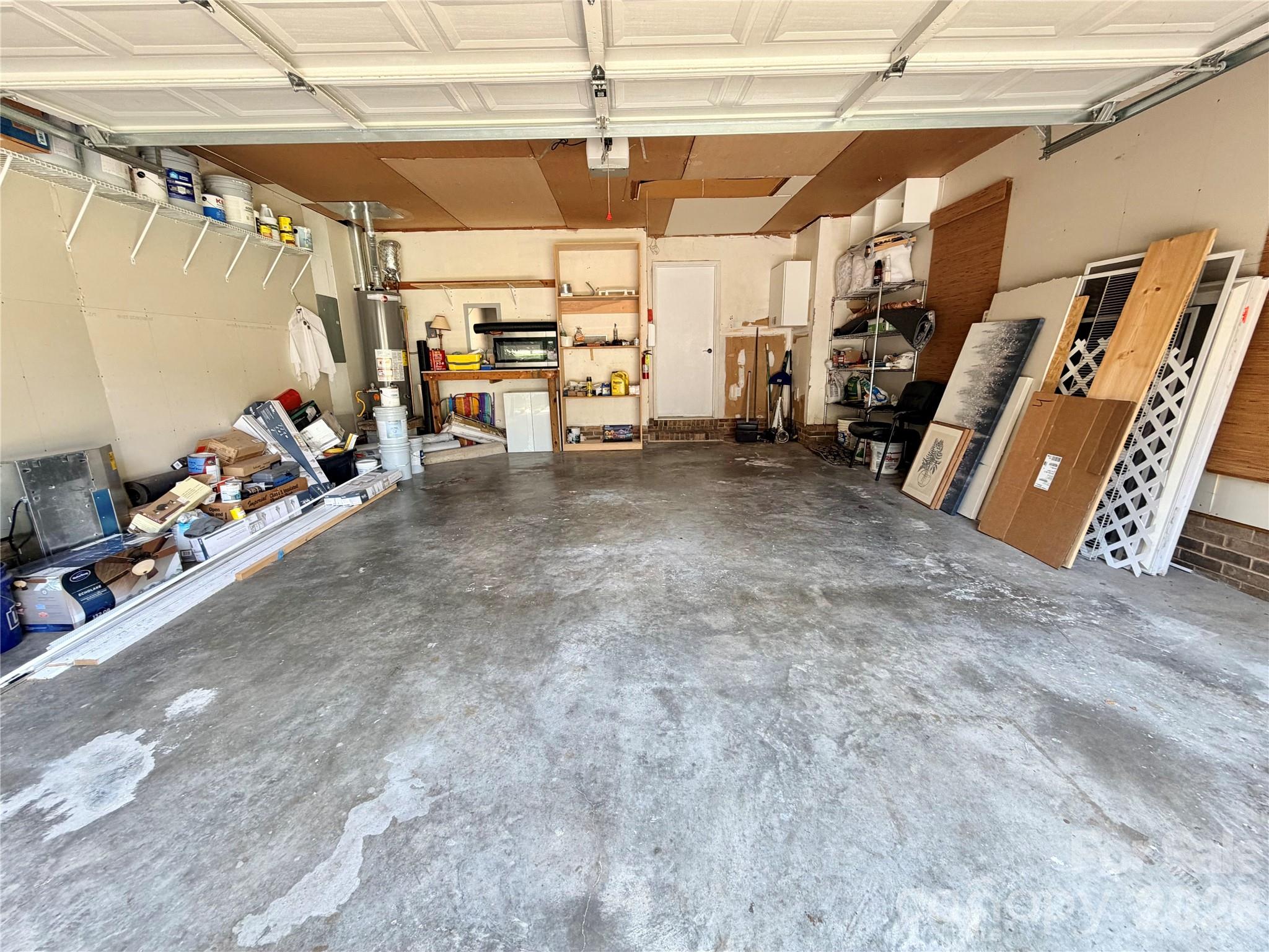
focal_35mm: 14
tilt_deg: -13.8
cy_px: 476
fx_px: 513
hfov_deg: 102.1
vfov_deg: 85.7
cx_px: 634
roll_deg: +1.7
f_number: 2.2
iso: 100
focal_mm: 2.22
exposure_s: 1/121
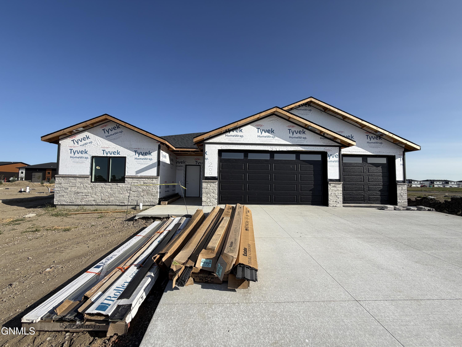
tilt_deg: +1.4
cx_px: 231
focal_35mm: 14
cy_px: 174
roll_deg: -0.9
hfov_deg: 102.1
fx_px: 187
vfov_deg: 85.7
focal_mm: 2.22
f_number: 2.2
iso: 20
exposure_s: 1/1125
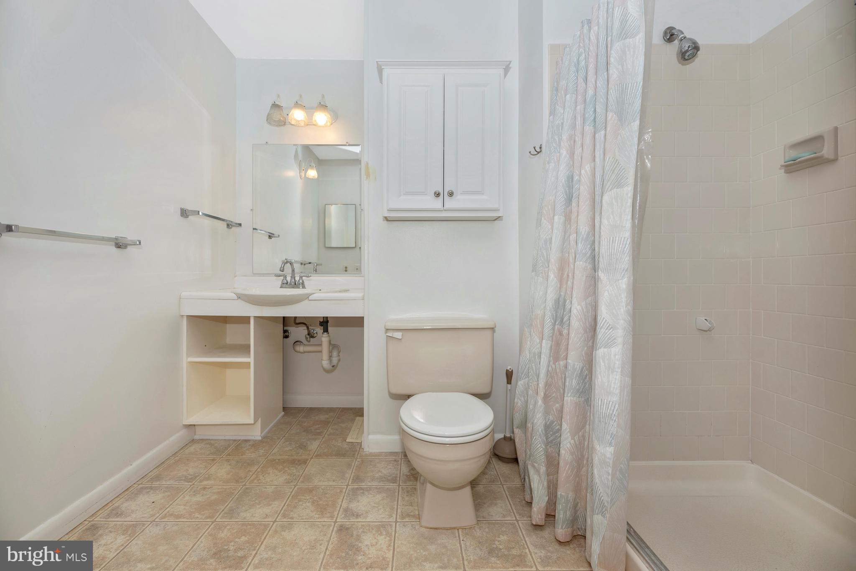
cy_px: 286
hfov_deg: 104.2
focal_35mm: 14
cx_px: 428
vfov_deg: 81.3
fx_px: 333
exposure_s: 1/160
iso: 100
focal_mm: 14
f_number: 7.1
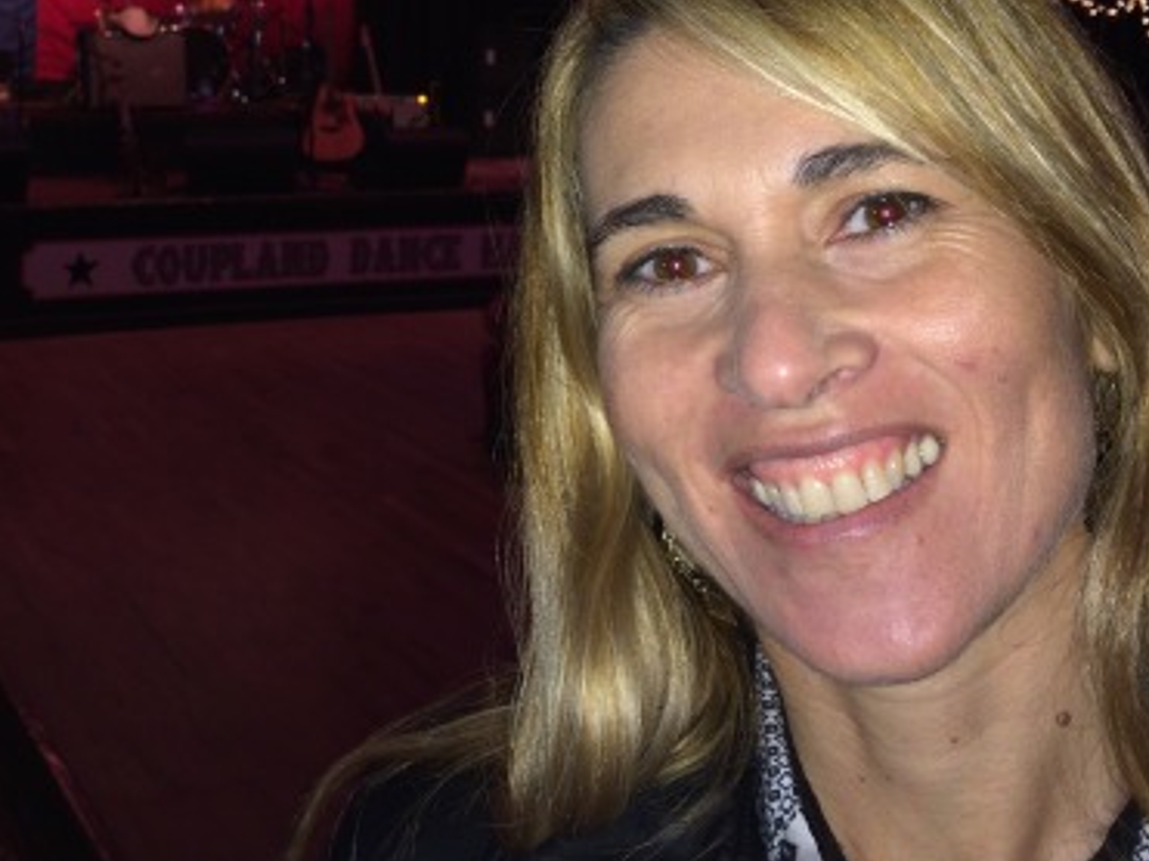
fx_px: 1659
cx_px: 415
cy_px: 146
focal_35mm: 50
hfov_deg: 37.9
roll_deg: -0.1
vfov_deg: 28.3
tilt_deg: -4.4
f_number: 2.2
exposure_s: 1/17
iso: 32
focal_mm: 4.15
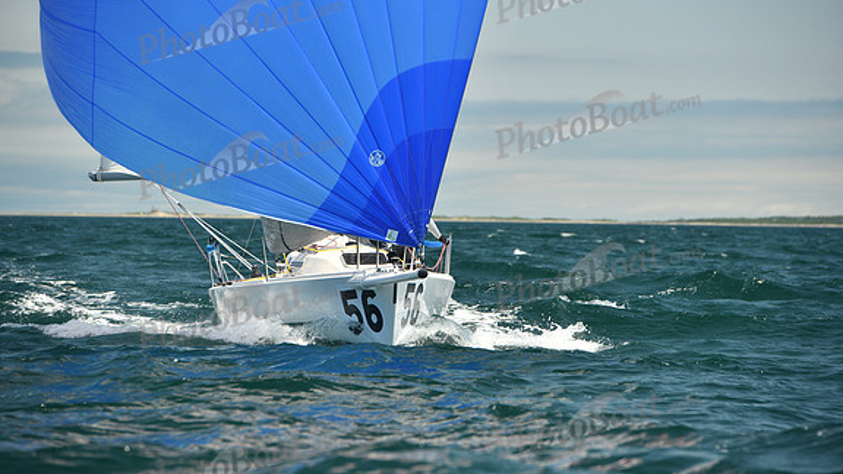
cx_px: 420
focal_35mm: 211
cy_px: 217
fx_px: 4716
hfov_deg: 10.2
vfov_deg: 5.8
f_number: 6.3
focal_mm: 200
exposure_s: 1/640
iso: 320
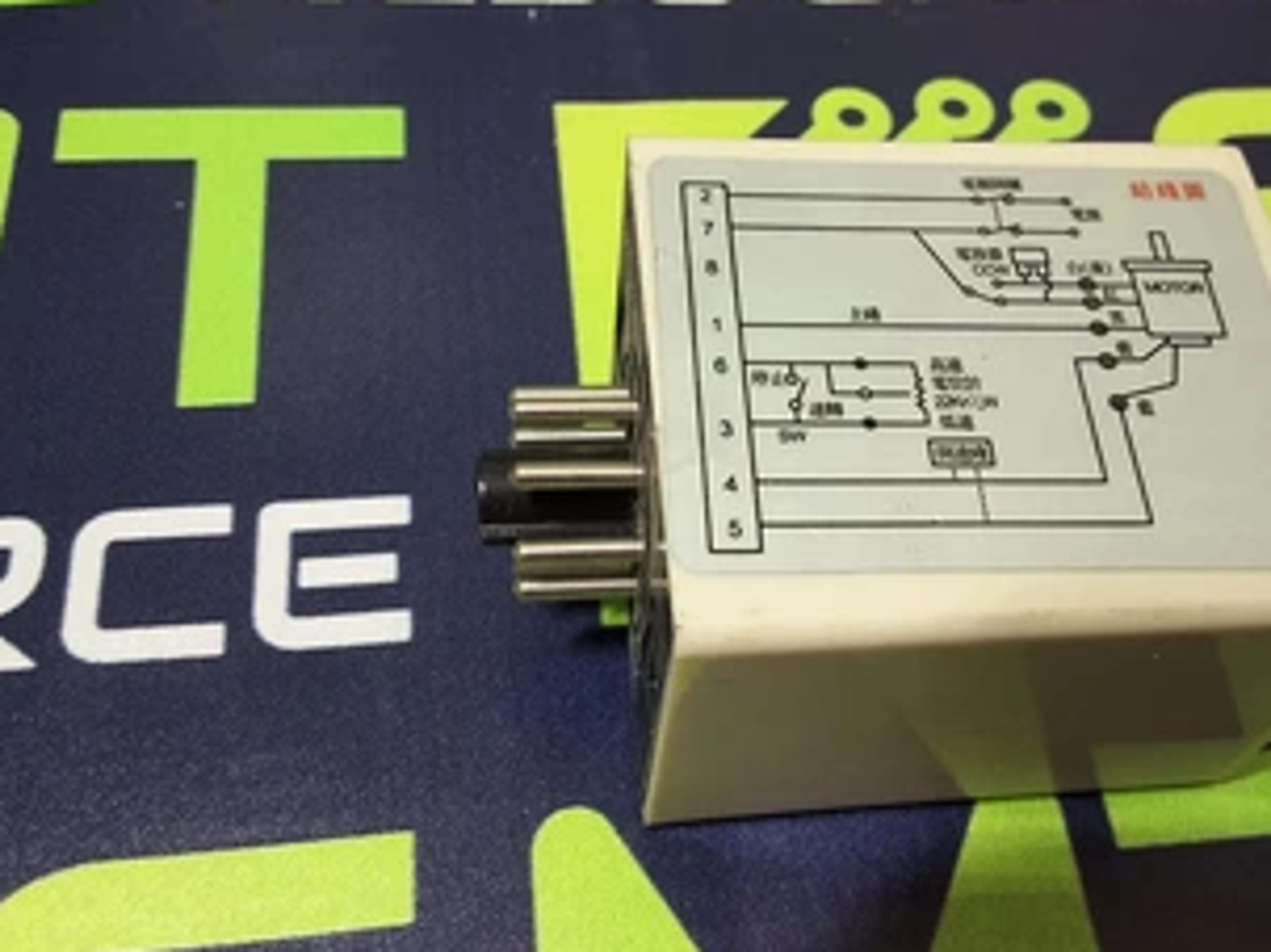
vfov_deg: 38.6
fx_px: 1358
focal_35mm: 37
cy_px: 482
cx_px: 734
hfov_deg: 50.0
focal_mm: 2.91
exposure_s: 1/40
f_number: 1.9
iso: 200
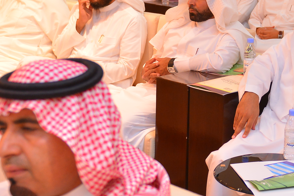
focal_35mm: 82
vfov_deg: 16.5
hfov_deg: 23.1
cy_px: 39
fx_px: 670
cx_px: 334
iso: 800
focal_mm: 24
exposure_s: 1/100
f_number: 2.8
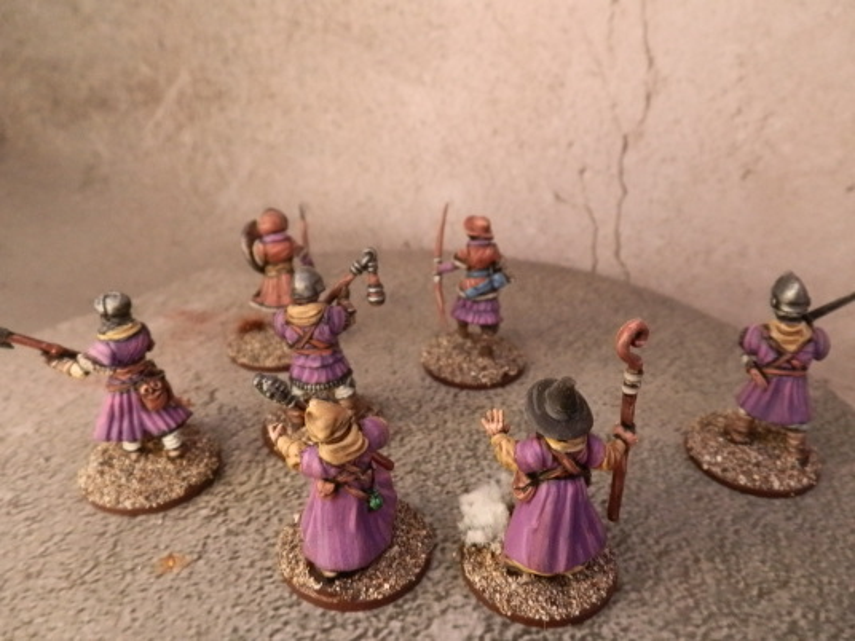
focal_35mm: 28
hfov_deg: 63.4
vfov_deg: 49.7
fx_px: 692
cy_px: 320
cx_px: 428
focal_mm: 5
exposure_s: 1/100
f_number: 3.1
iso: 400
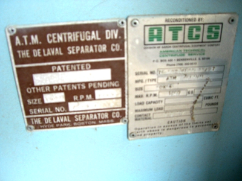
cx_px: 121
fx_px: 266
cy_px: 90
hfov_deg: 49.0
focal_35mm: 38
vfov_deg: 37.7
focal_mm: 6.2
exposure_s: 1/100
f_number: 2.7
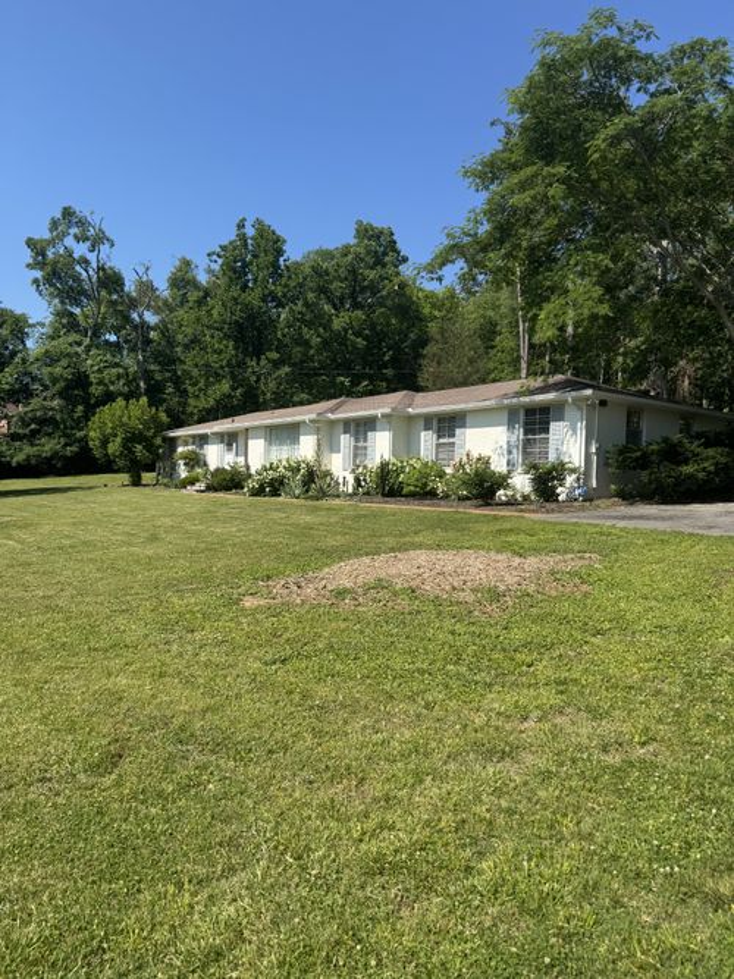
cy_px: 490
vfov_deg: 71.6
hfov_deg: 56.8
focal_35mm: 24
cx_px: 367
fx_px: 679
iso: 80
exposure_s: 1/3597
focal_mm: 6.76
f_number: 1.78
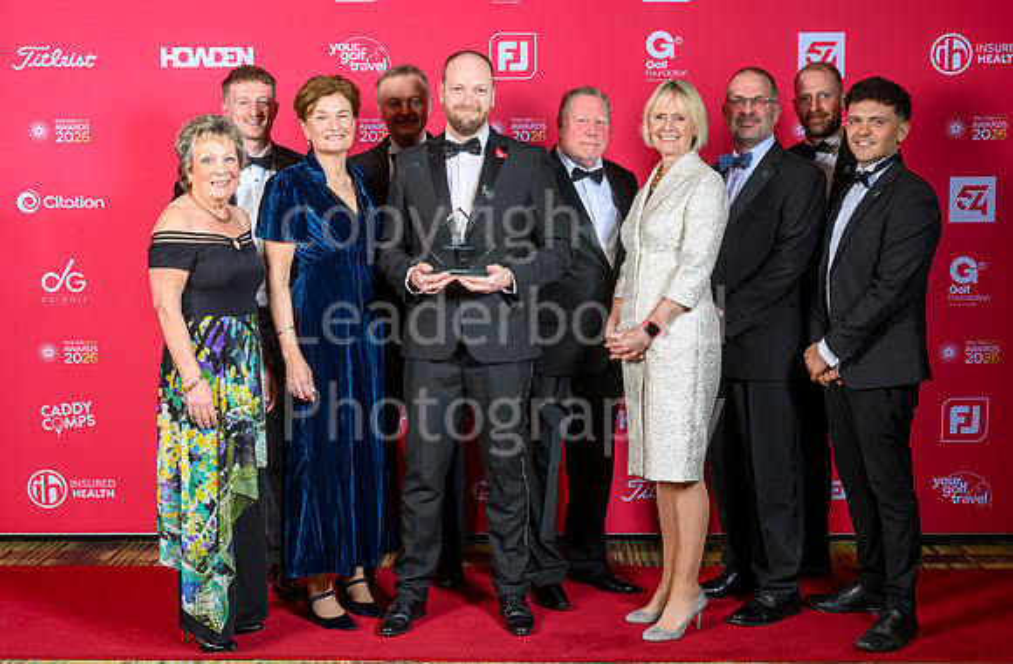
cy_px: 300
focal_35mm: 47
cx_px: 518
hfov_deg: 42.0
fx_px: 1319
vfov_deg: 28.2
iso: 250
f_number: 5.6
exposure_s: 1/160
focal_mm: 42
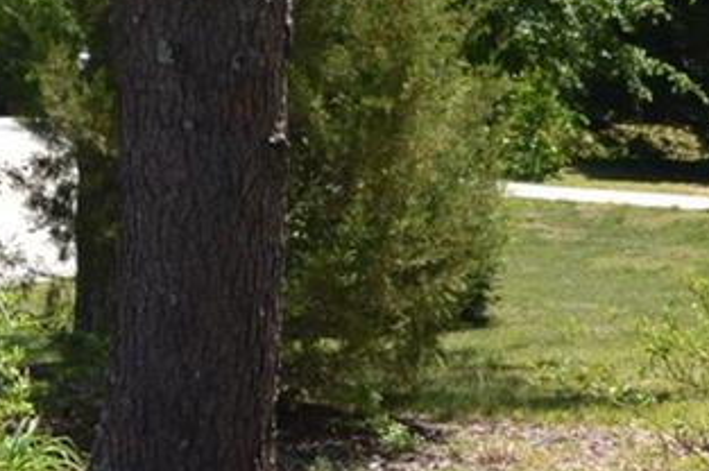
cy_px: 60
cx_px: -36
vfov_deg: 9.3
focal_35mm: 147
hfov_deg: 13.7
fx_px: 2897
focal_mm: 15
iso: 100
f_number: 6.3
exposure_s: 1/160
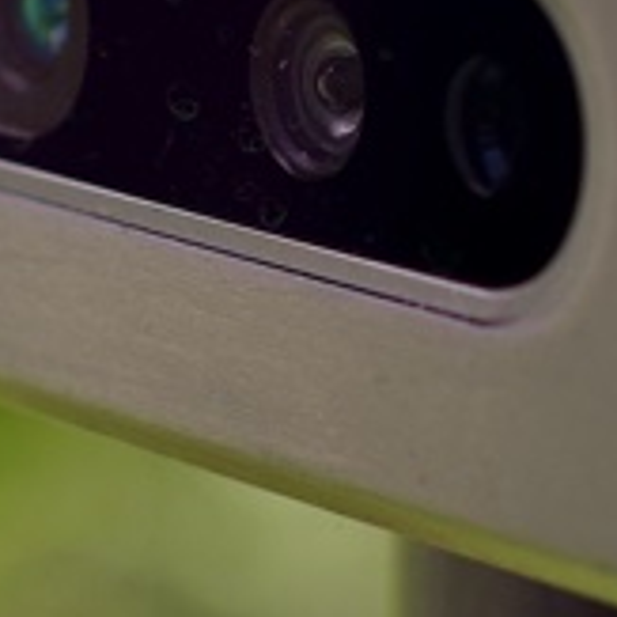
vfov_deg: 5.0
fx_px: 7058
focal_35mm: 350
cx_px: 348
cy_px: 91
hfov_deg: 5.0
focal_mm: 35
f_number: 2.8
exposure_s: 1/80
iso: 100
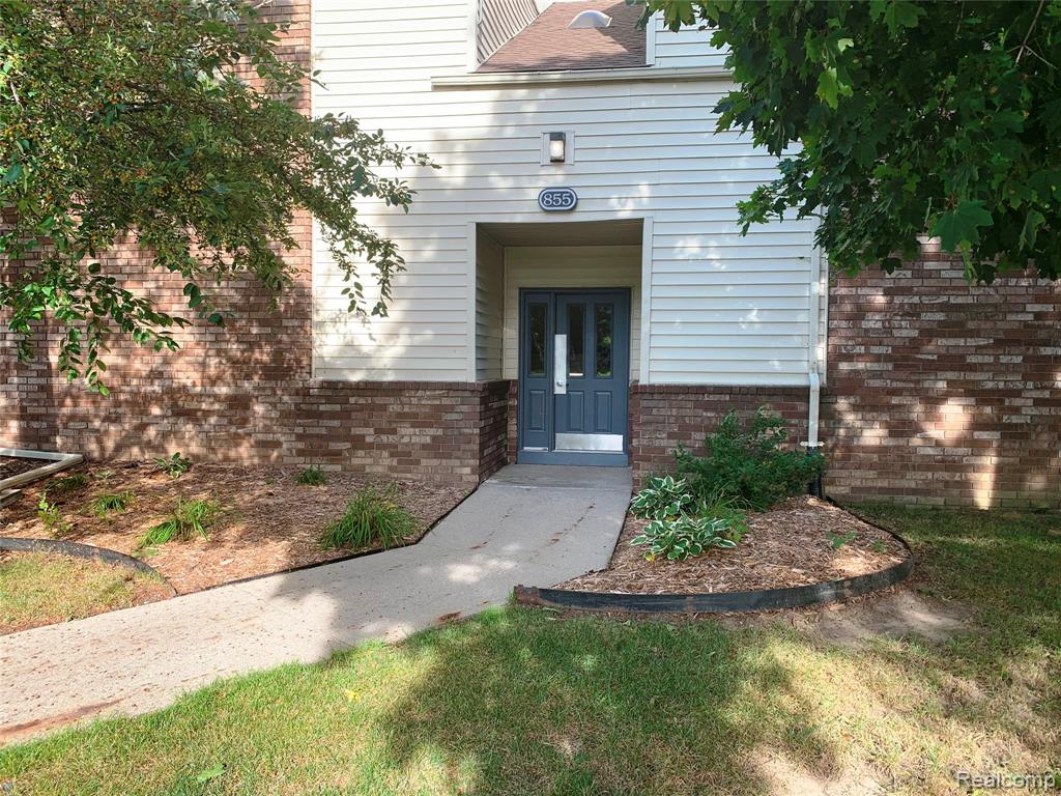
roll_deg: -1.4
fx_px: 797
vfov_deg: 53.1
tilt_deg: -1.9
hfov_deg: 67.3
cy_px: 398
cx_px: 530
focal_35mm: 26
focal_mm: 4.25
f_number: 1.8
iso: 25
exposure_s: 1/374
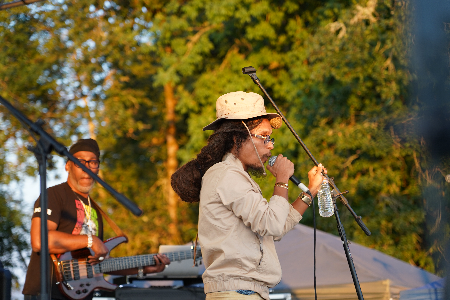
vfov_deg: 13.0
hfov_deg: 19.5
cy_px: 150
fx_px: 1312
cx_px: 225
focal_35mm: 105
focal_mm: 105
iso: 400
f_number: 4
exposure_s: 1/160
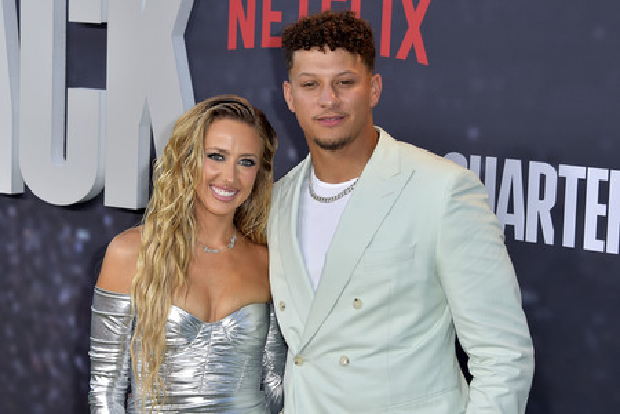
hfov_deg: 26.0
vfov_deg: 17.5
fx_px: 1343
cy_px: 207
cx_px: 310
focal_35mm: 78
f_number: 6.3
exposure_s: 1/250
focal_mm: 78
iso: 400
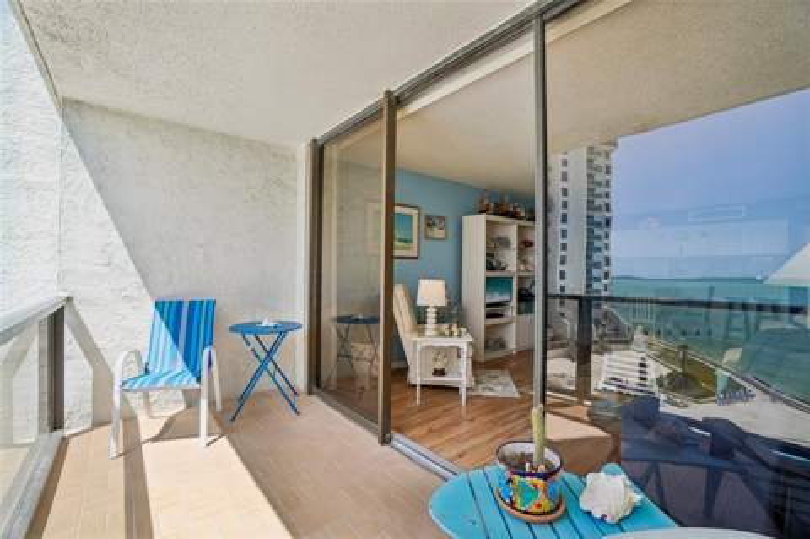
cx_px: 405
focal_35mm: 15
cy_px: 270
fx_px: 337
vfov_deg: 77.2
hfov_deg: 100.4
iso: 100
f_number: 8
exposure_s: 1/45
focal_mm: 10
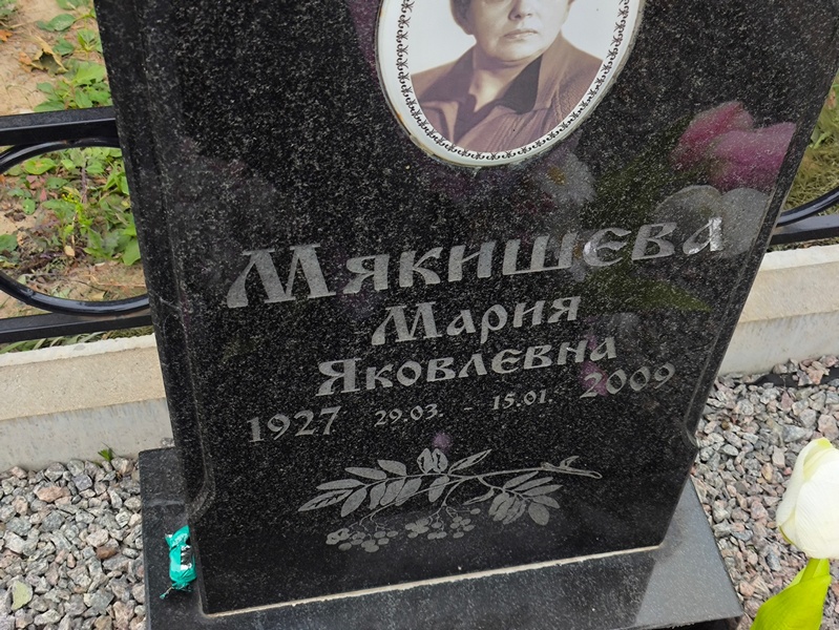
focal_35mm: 50
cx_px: 420
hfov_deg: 38.2
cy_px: 315
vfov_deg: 29.1
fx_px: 1212
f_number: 1.7
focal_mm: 4.71
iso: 50
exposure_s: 1/154
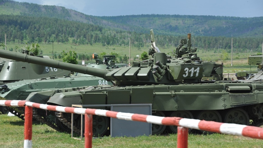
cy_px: 81
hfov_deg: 14.9
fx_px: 1004
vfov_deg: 8.4
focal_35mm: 144
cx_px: 132
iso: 200
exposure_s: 1/320
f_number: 9
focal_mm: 135
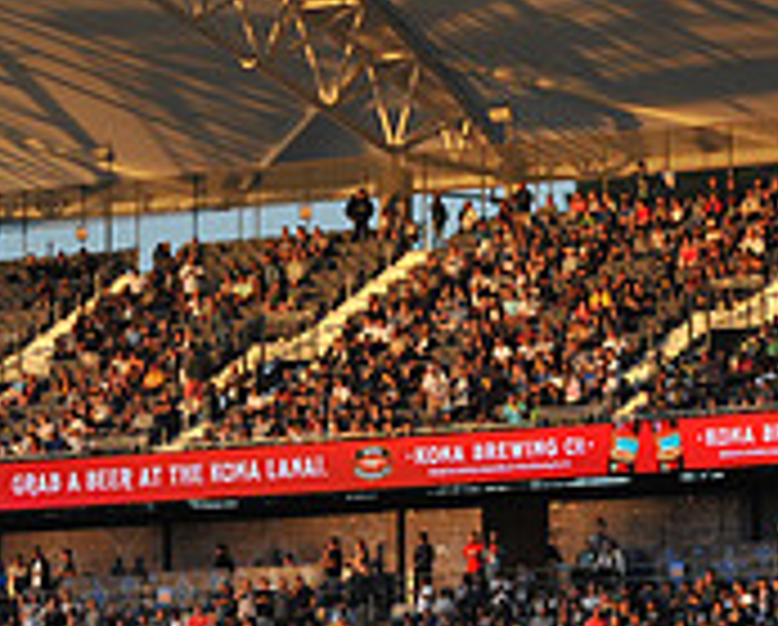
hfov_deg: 7.1
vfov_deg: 5.7
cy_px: 405
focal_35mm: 270
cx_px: 328
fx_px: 6227
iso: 1600
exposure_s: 1/6400
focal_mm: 86
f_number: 2.8
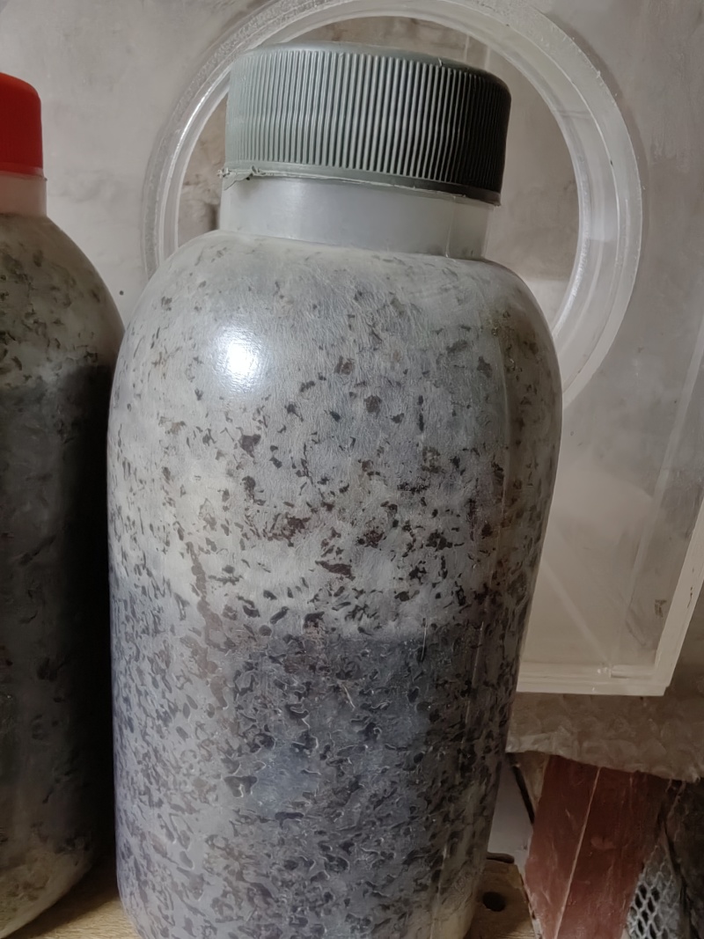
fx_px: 732
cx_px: 352
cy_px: 470
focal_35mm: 27
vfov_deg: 65.3
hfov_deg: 51.3
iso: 200
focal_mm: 1.68
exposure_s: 1/25
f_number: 2.2
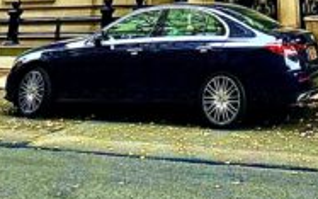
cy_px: -240
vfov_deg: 15.3
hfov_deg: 32.5
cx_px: 255
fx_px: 529
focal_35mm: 61
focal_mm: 2.22
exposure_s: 1/99
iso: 200
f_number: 2.2
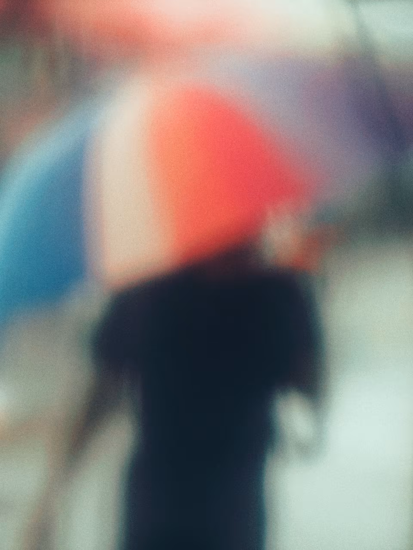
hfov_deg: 7.5
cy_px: 275
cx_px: 206
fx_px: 3166
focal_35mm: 199
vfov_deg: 9.9
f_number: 3.5
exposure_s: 1/30
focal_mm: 50.48
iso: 100
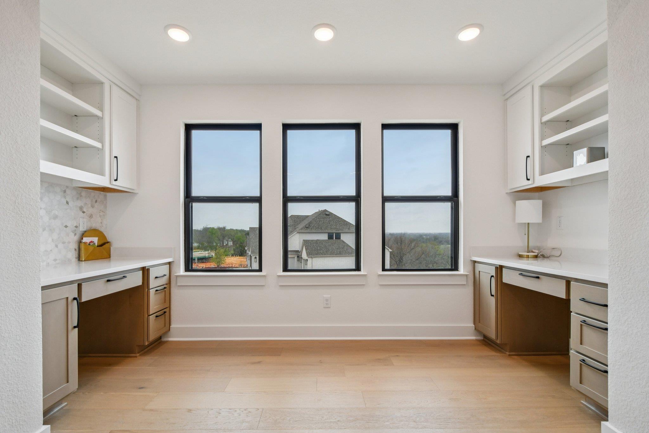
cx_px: 324
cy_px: 216
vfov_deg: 77.3
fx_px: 270
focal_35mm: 15
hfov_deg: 100.4
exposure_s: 1/320
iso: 400
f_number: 8
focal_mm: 10
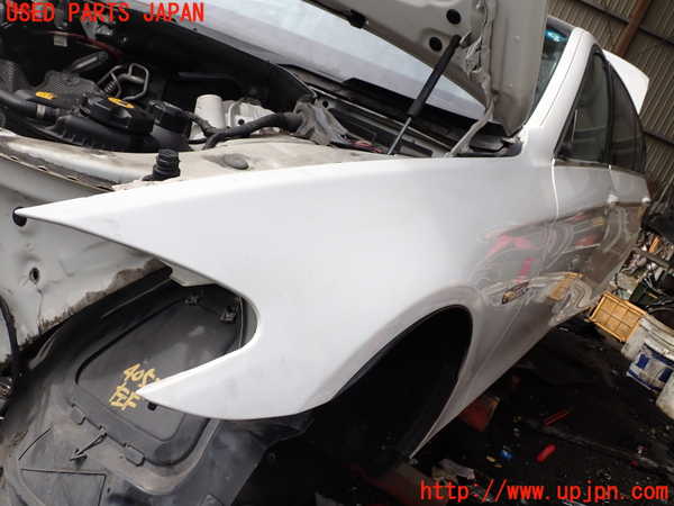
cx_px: 337
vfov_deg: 46.8
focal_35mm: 30
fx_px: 584
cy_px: 253
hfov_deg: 60.0
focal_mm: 5.4
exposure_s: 1/800
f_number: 3.2
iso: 100
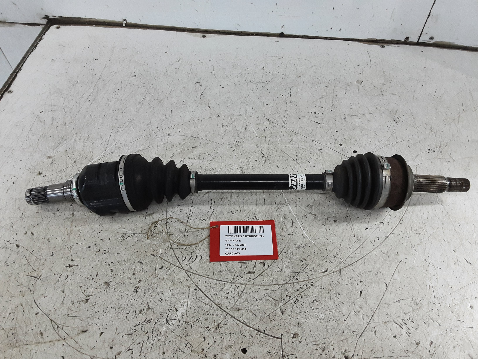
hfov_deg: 65.3
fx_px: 373
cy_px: 180
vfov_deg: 51.4
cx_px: 239
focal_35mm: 27
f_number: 1.9
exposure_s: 1/50
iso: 100
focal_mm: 2.91
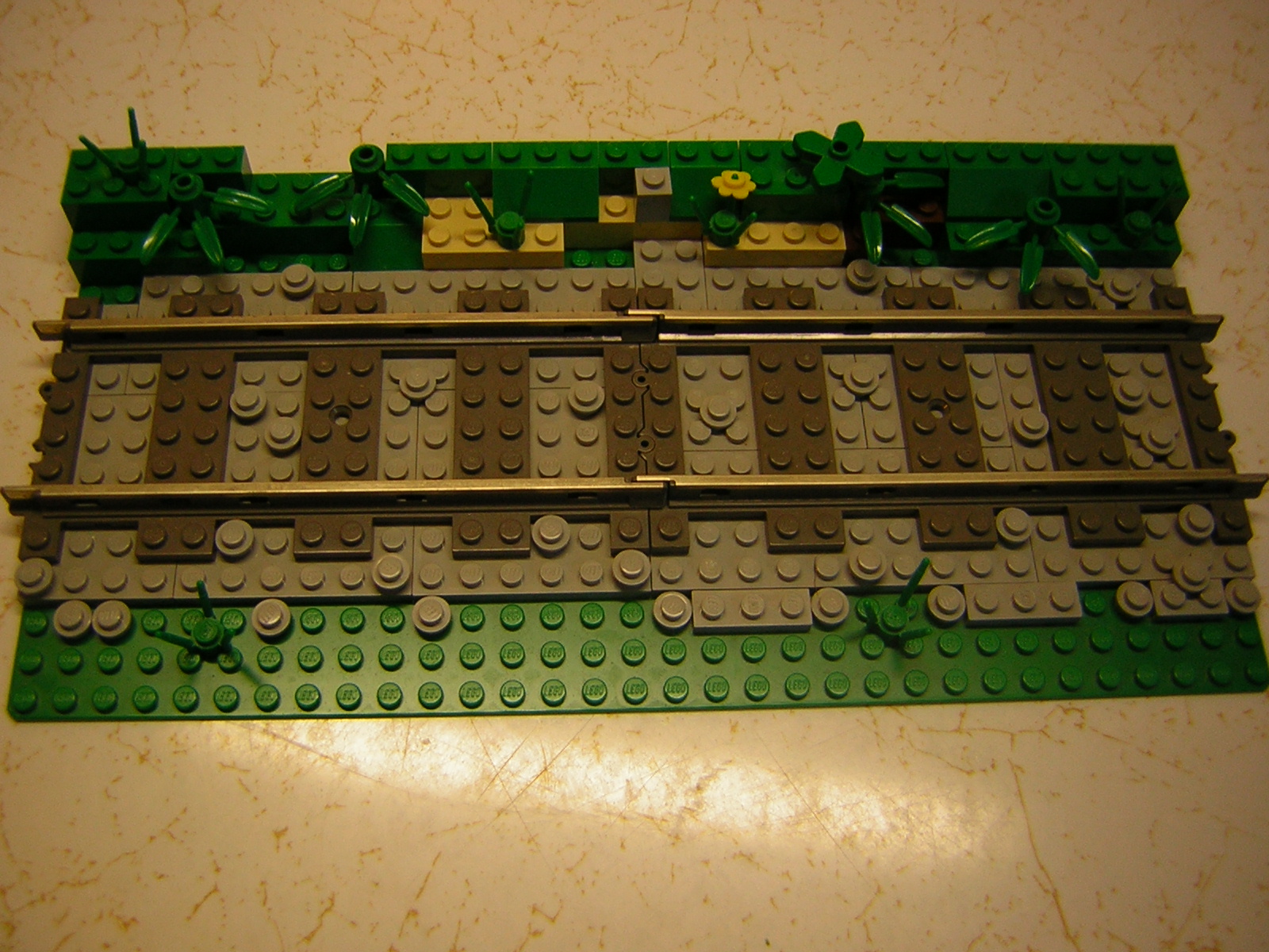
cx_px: 634
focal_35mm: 36
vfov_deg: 39.7
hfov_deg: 51.4
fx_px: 1320
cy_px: 476
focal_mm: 4.7
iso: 50
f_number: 2.6
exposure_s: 1/17.4
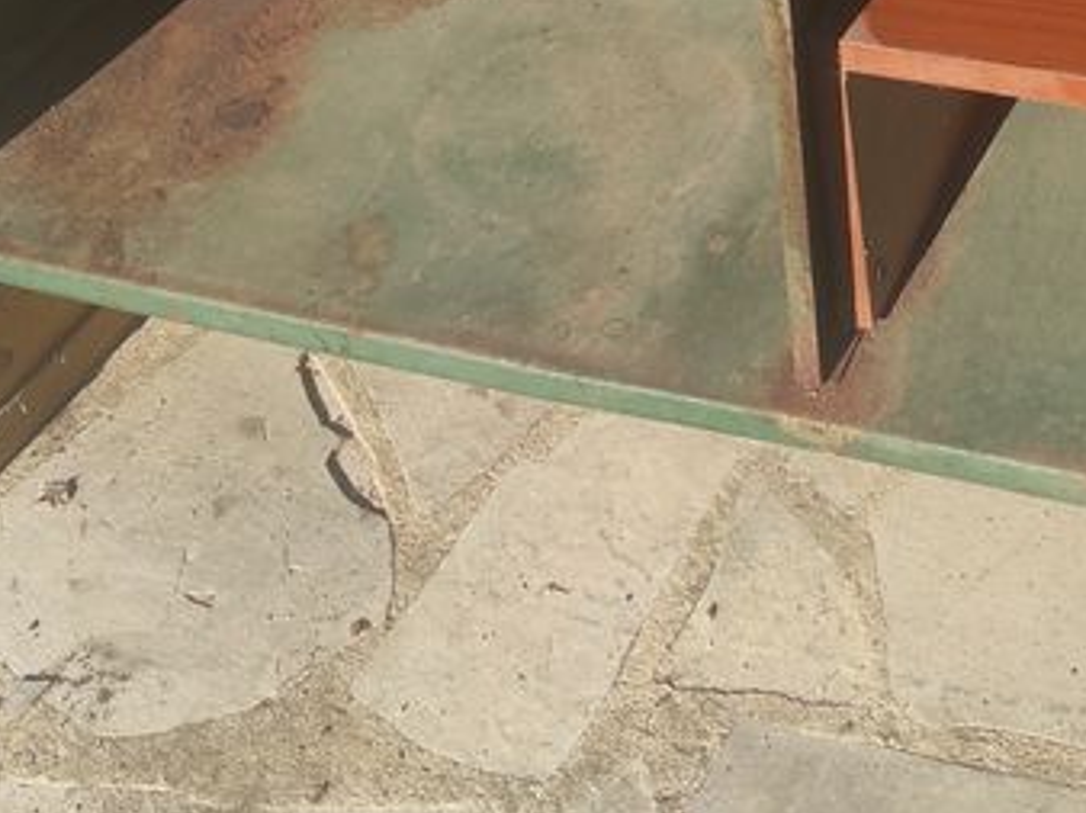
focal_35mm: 74
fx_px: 2320
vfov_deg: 18.6
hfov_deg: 25.7
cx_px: 925
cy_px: -209
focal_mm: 5.43
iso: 100
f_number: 1.89
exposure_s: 1/1269
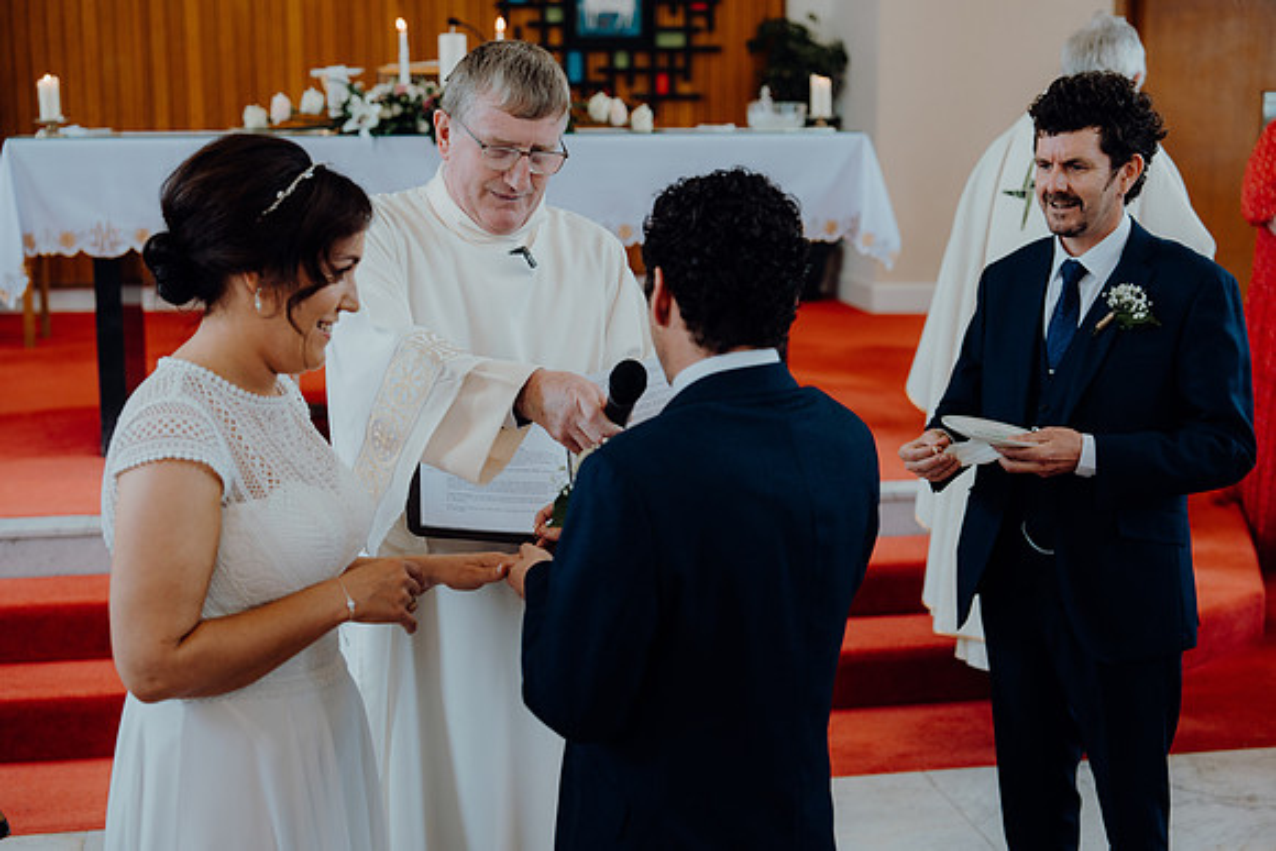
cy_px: 426
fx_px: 1808
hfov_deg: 38.9
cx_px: 638
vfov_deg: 26.5
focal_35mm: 51
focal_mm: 51
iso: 500
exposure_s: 1/200
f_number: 2.8
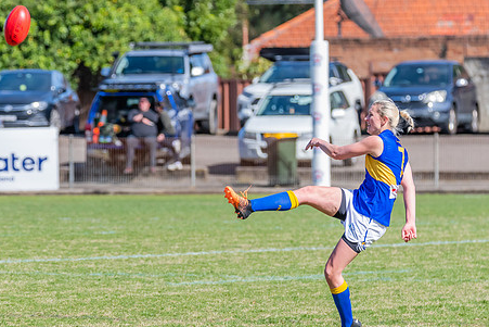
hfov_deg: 3.5
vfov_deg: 2.4
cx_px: 289
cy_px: 200
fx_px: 7948
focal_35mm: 585
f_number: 9
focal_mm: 350
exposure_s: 1/1600
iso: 800
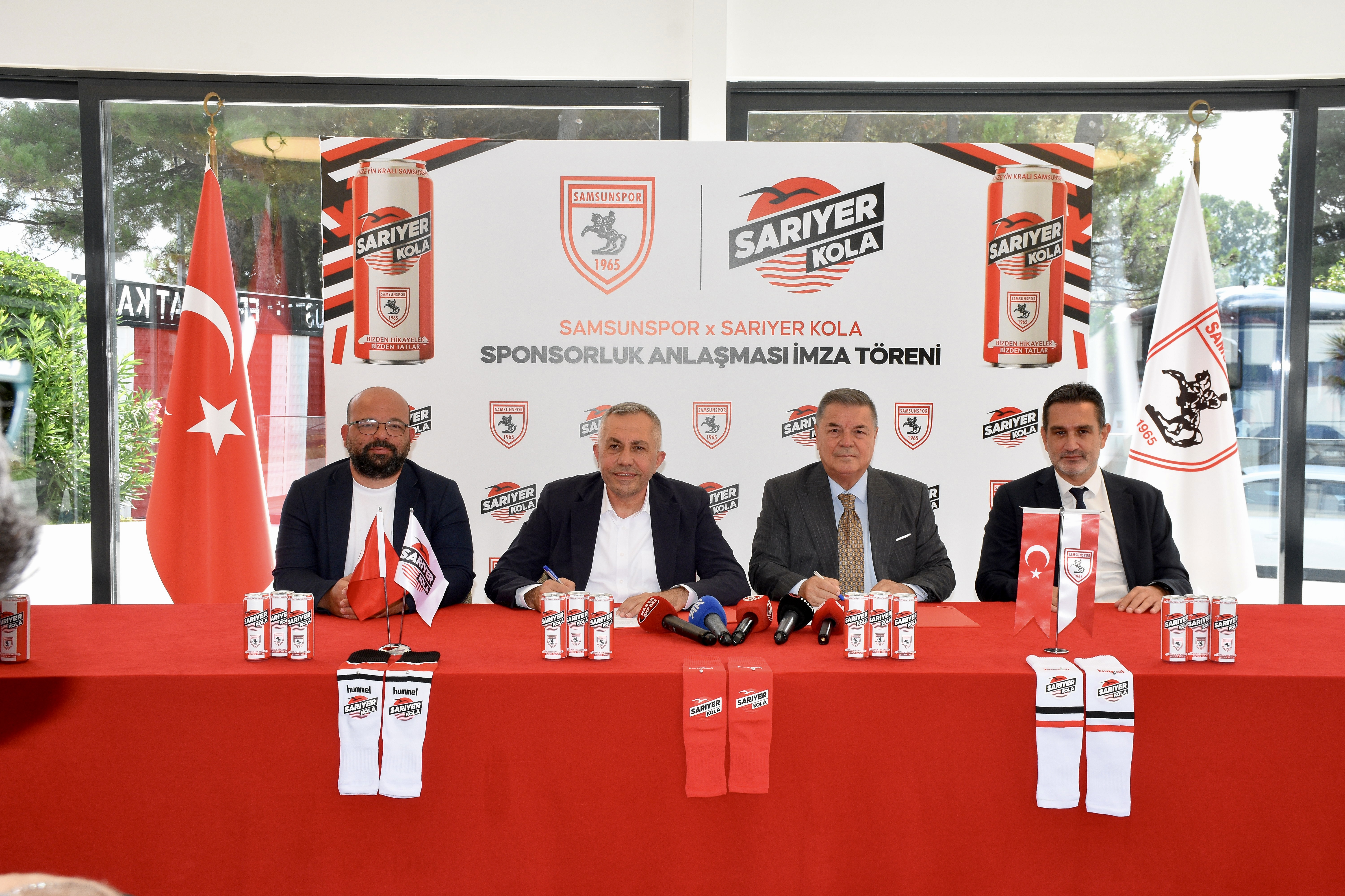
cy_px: 448
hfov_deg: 43.6
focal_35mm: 45
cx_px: 672
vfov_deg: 29.9
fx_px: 1681
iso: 800
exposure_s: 1/250
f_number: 9
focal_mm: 30
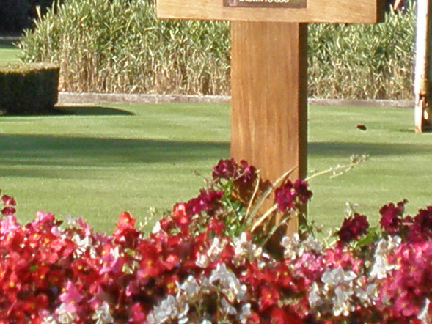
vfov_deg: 6.4
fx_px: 2858
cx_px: 70
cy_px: -136
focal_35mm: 229
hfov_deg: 8.6
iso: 64
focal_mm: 6.6
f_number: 3.5
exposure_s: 1/400
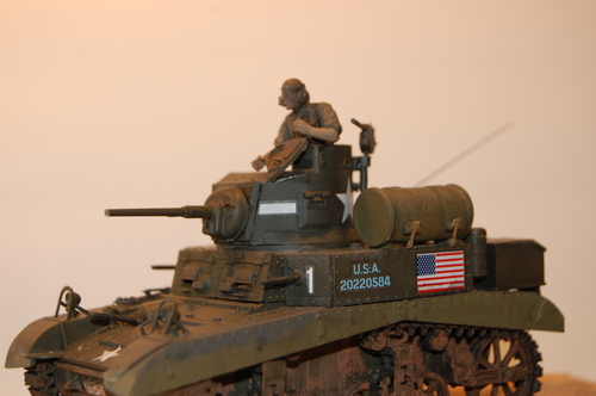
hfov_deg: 27.0
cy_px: 198
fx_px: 1240
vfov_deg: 18.1
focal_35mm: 75
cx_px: 298
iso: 400
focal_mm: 50
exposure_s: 1/60
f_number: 5.6
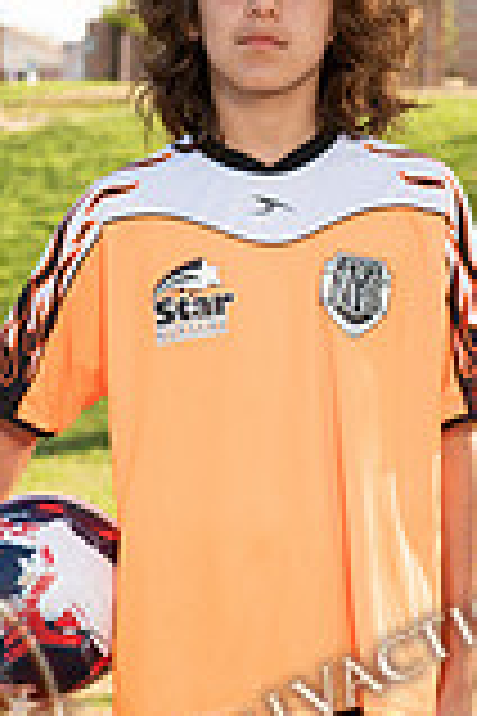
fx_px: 2703
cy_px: 644
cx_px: 304
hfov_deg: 10.1
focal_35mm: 136
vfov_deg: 14.9
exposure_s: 1/250
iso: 100
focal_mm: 48
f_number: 4
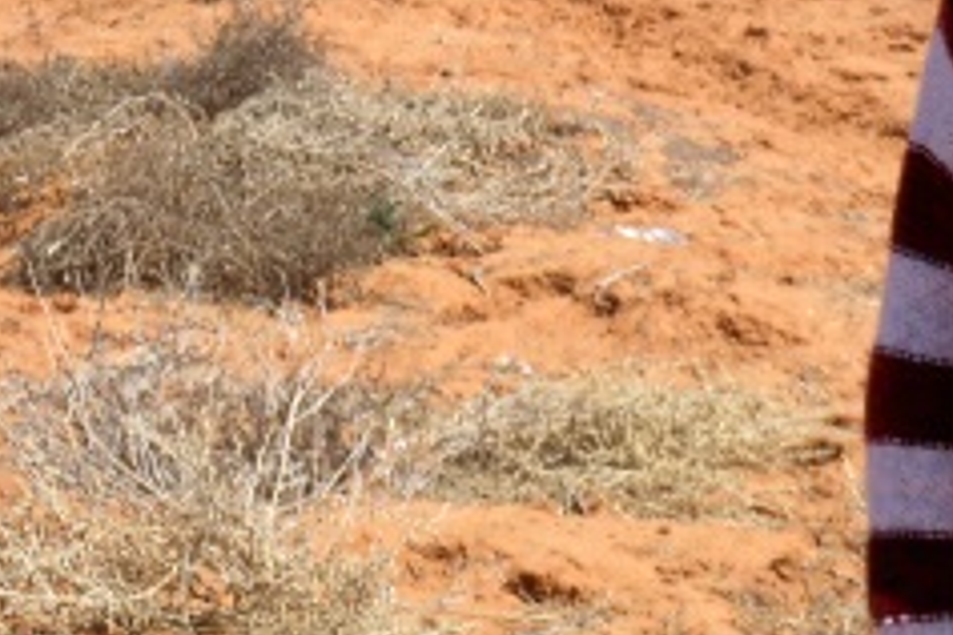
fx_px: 4394
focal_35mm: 166
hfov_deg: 12.4
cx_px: 499
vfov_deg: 8.0
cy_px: -506
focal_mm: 8.1
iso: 80
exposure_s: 1/800
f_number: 4.6
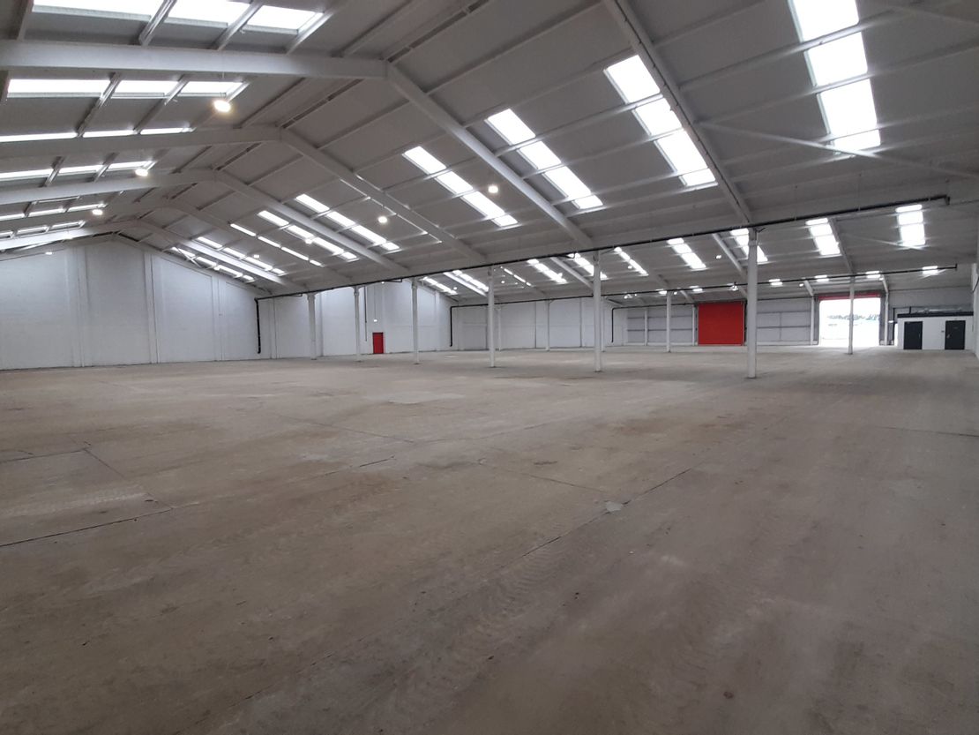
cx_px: 490
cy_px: 368
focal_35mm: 13
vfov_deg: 89.9
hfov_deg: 106.2
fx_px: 368
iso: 80
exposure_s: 1/50
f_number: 2.2
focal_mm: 1.42
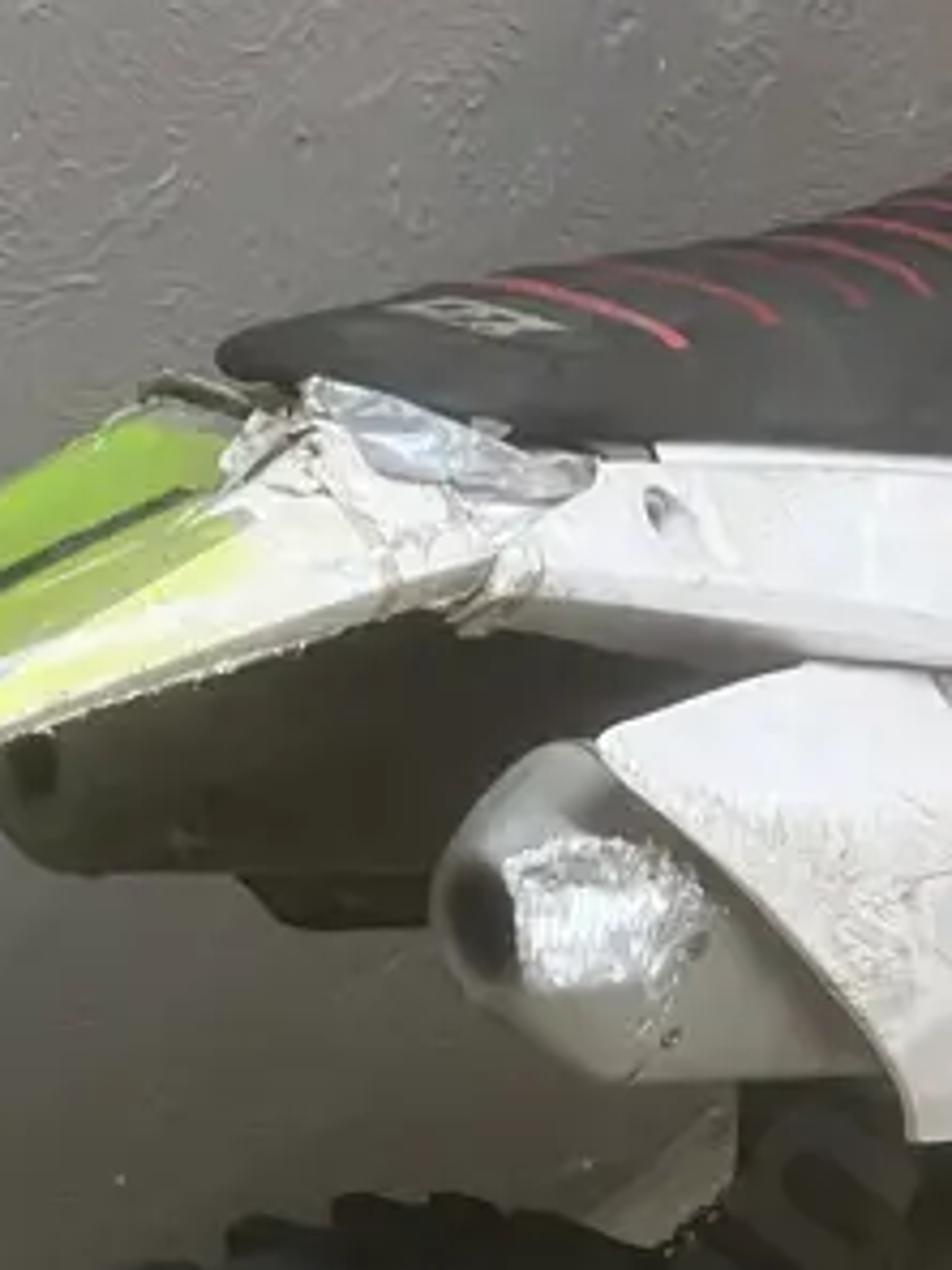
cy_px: 1103
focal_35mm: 97
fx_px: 3557
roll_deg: -2.9
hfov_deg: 15.1
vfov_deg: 19.9
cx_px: 883
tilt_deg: -30.3
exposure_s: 1/50
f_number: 1.8
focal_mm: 3.99
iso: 125
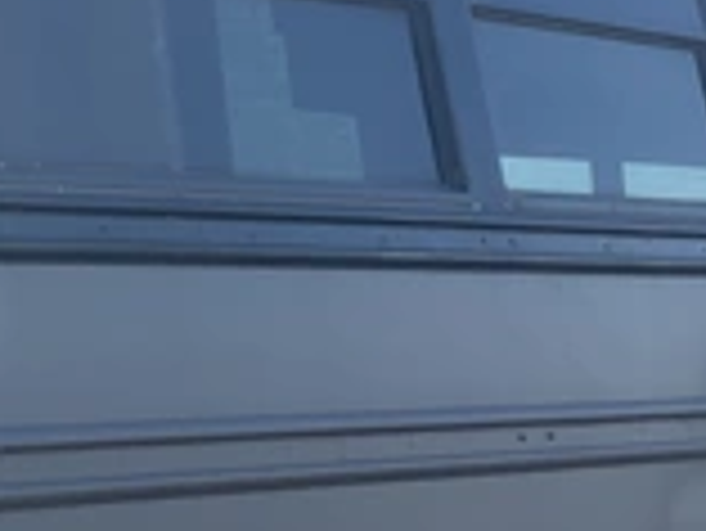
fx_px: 1510
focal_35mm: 74
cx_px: 130
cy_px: 99
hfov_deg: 25.8
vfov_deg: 19.7
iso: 25
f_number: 1.8
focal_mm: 3
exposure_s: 1/397
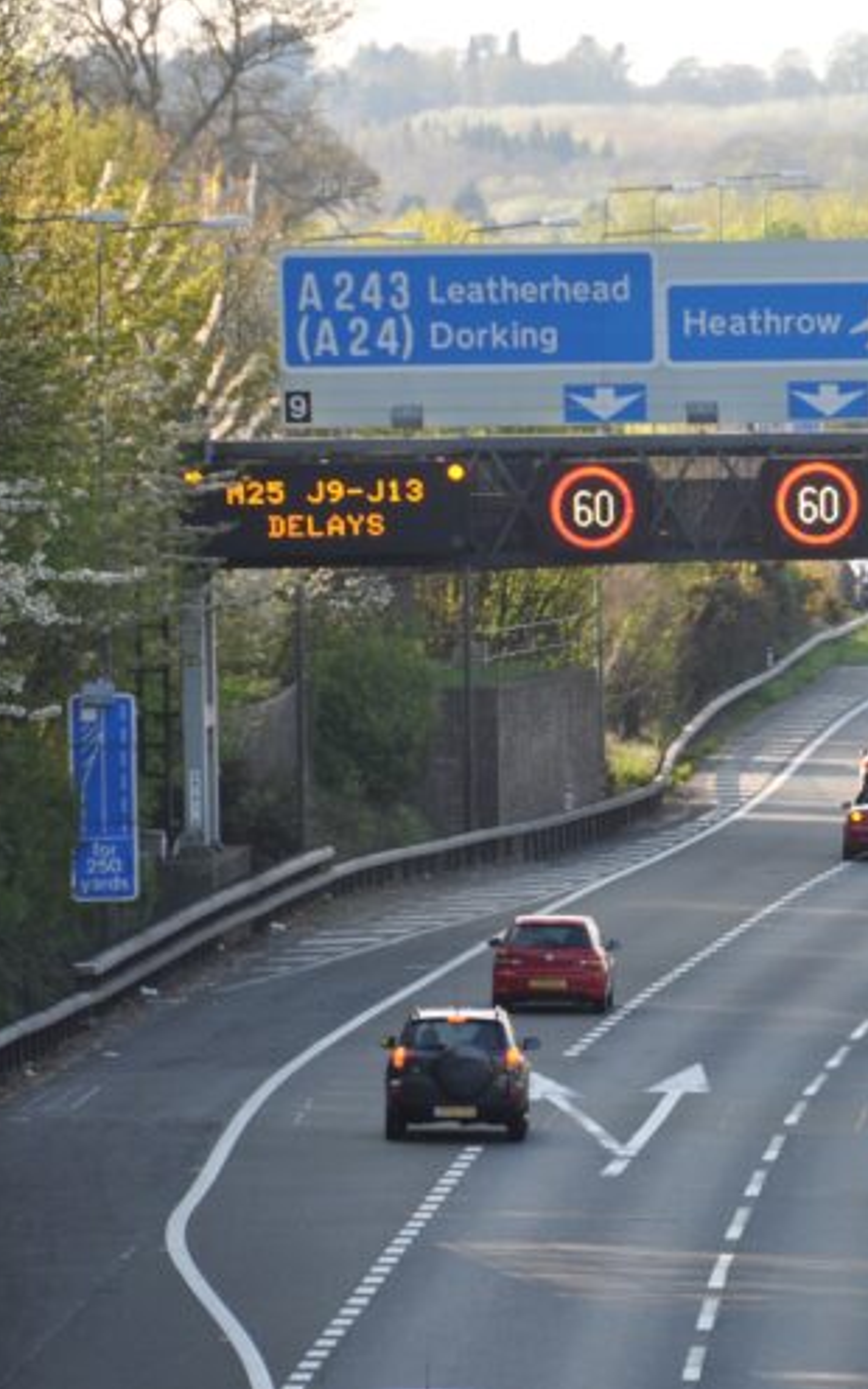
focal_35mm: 462
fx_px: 17486
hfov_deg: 2.8
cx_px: 960
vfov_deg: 4.5
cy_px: 694
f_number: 5.6
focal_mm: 200
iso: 200
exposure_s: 1/160
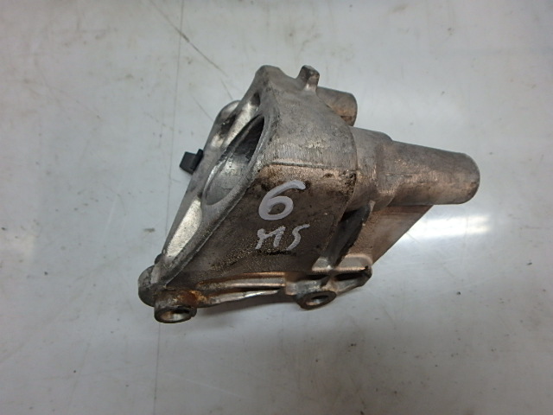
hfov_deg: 79.0
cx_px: 276
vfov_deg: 63.4
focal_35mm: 21
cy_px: 208
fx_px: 335
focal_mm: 3.7
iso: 200
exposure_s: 1/50
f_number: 3.5
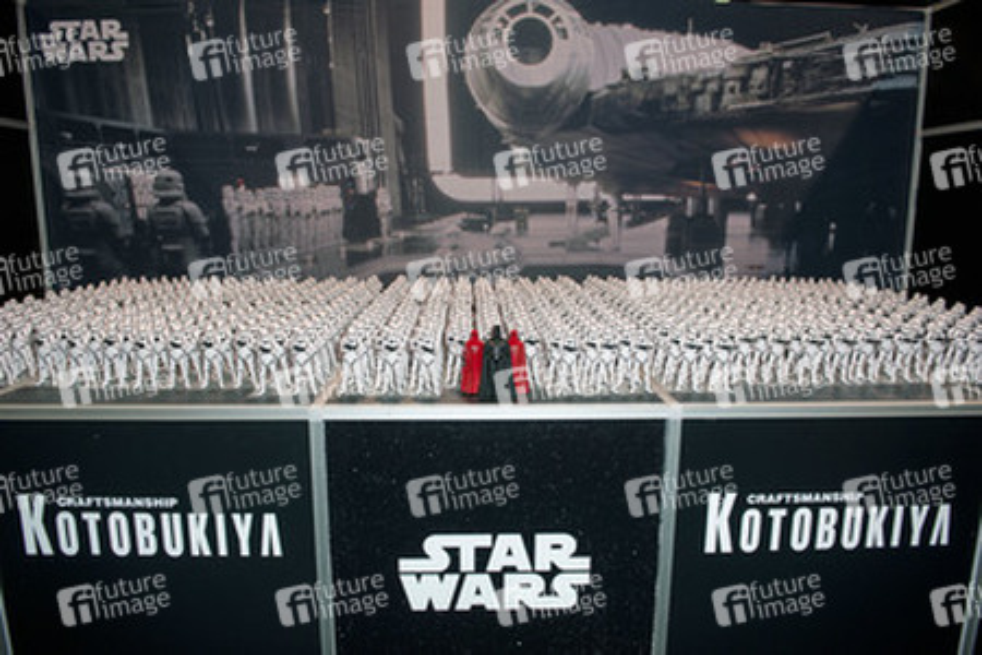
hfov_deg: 73.7
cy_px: 328
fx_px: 655
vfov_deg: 53.1
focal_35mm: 24
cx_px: 491
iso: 640
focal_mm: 24
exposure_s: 1/400
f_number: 4
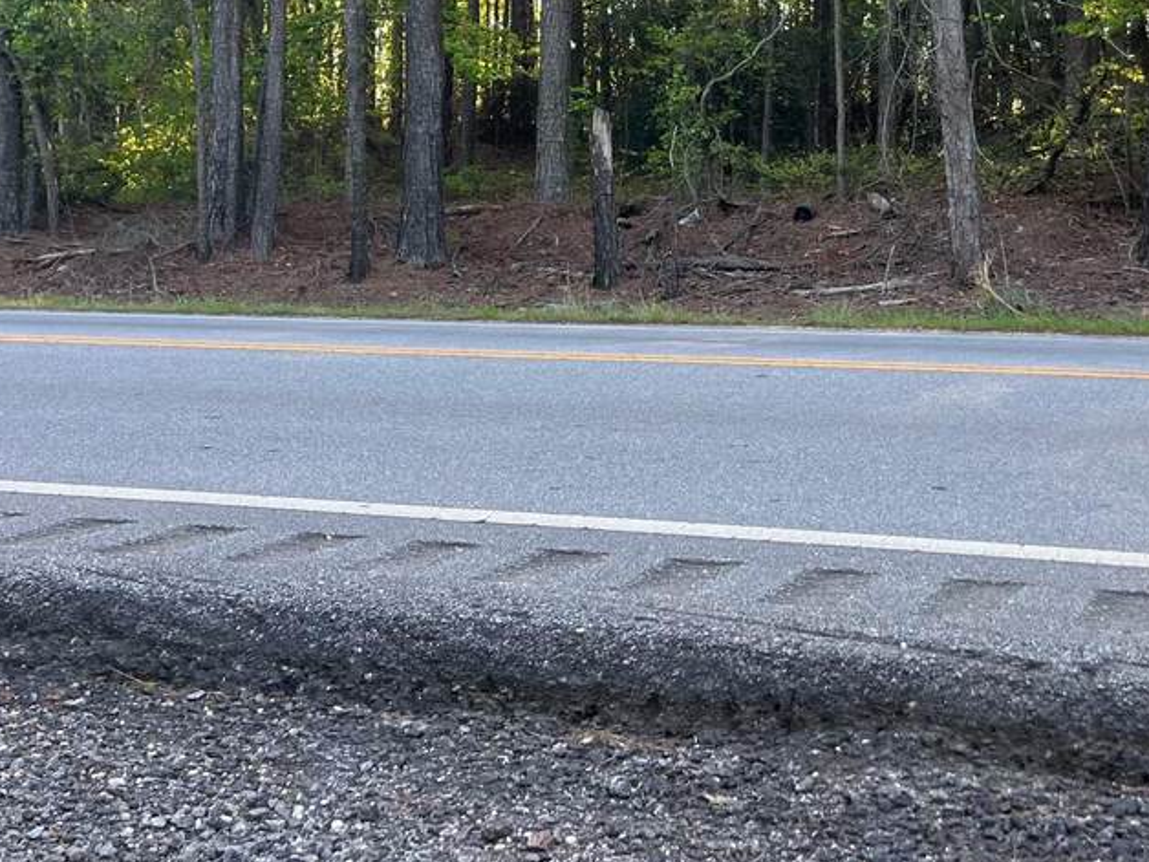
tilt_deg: +2.5
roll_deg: +0.0
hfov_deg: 35.3
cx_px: 878
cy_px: 145
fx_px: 1759
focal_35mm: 53
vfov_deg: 26.9
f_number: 1.6
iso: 50
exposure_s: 1/172
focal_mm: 5.1
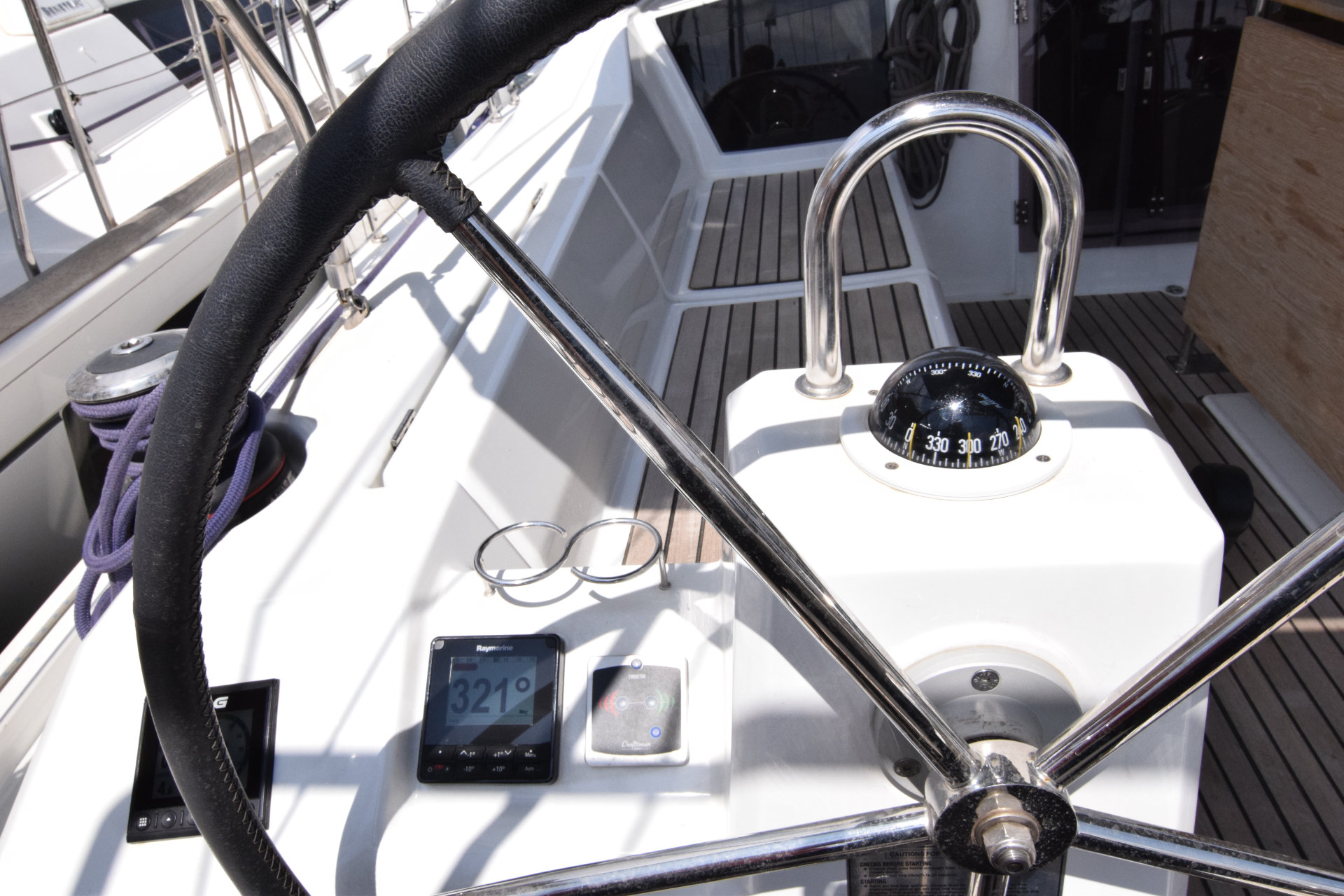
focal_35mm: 24
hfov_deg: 73.7
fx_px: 896
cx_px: 672
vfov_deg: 53.1
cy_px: 448
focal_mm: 16
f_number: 18
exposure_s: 1/1250
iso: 1600
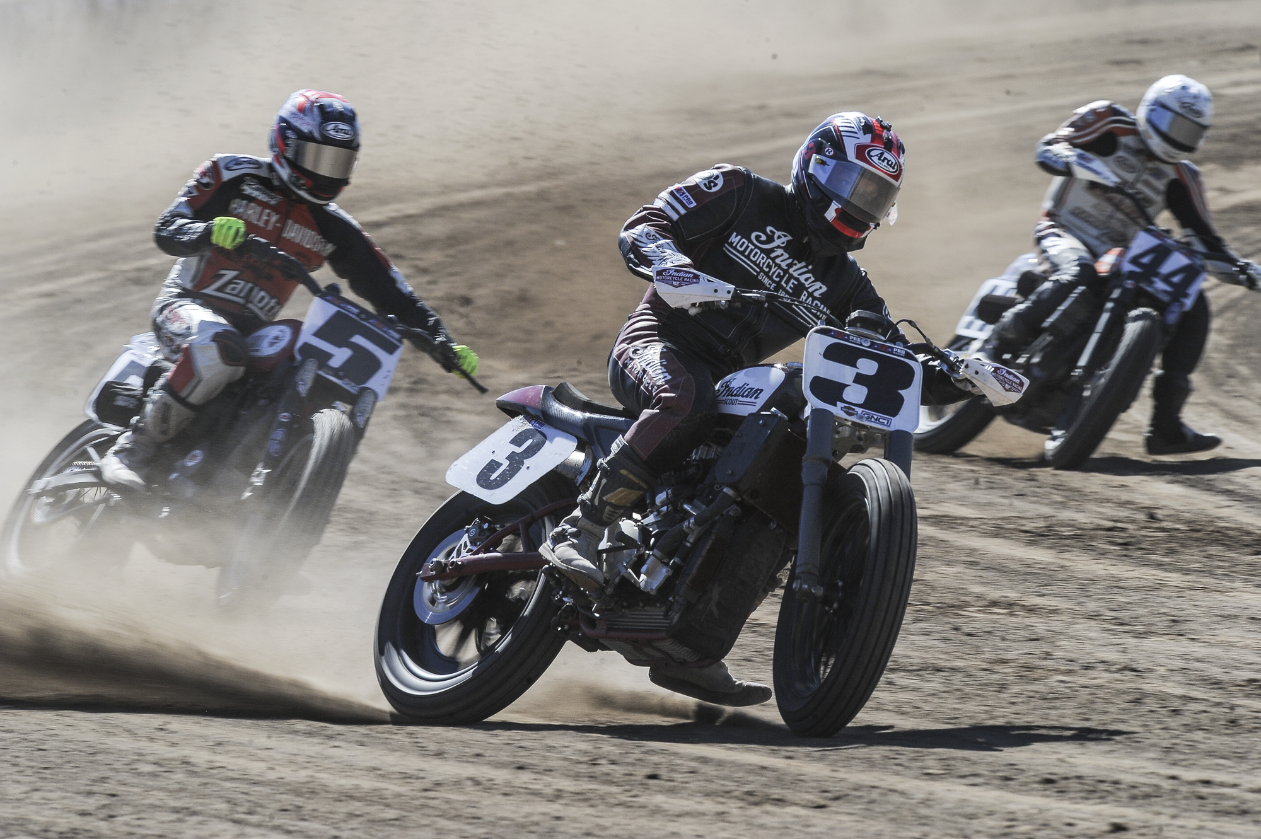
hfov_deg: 4.9
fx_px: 14703
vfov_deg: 3.3
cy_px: 420
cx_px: 630
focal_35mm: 420
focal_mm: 420
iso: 320
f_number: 11
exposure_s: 1/400
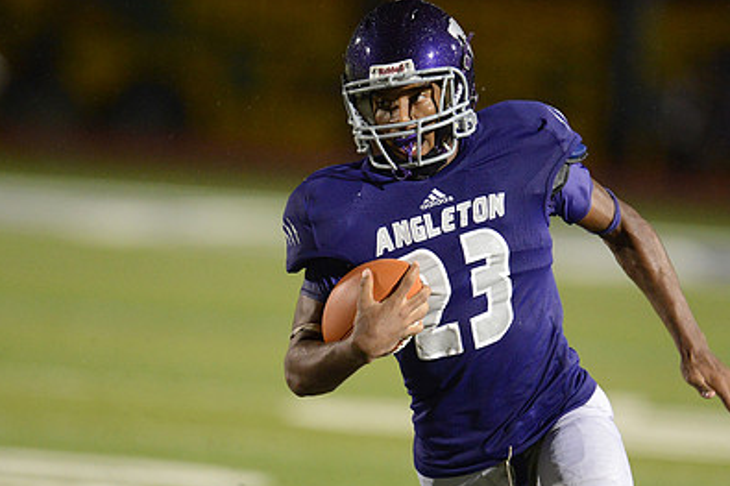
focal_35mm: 588
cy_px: 321
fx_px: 11918
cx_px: 379
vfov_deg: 2.3
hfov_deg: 3.5
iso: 5000
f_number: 2.8
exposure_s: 1/1000
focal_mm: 400
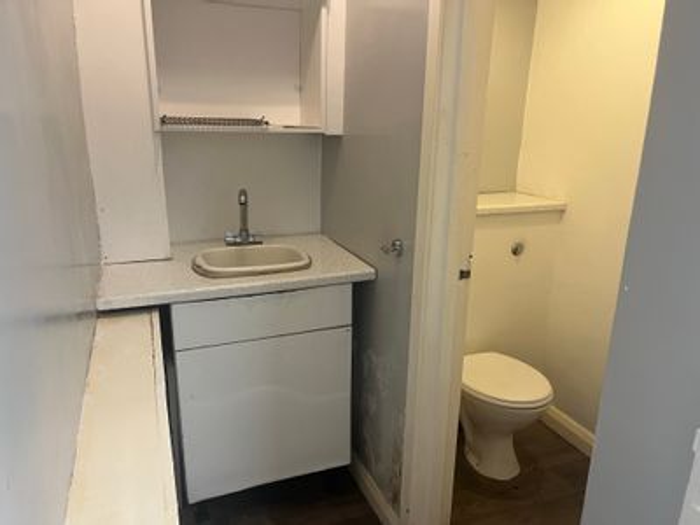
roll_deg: -2.6
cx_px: 350
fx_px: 526
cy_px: 262
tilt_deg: -17.5
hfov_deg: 67.3
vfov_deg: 53.1
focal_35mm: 26
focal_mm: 5.1
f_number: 1.6
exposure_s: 1/50
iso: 125
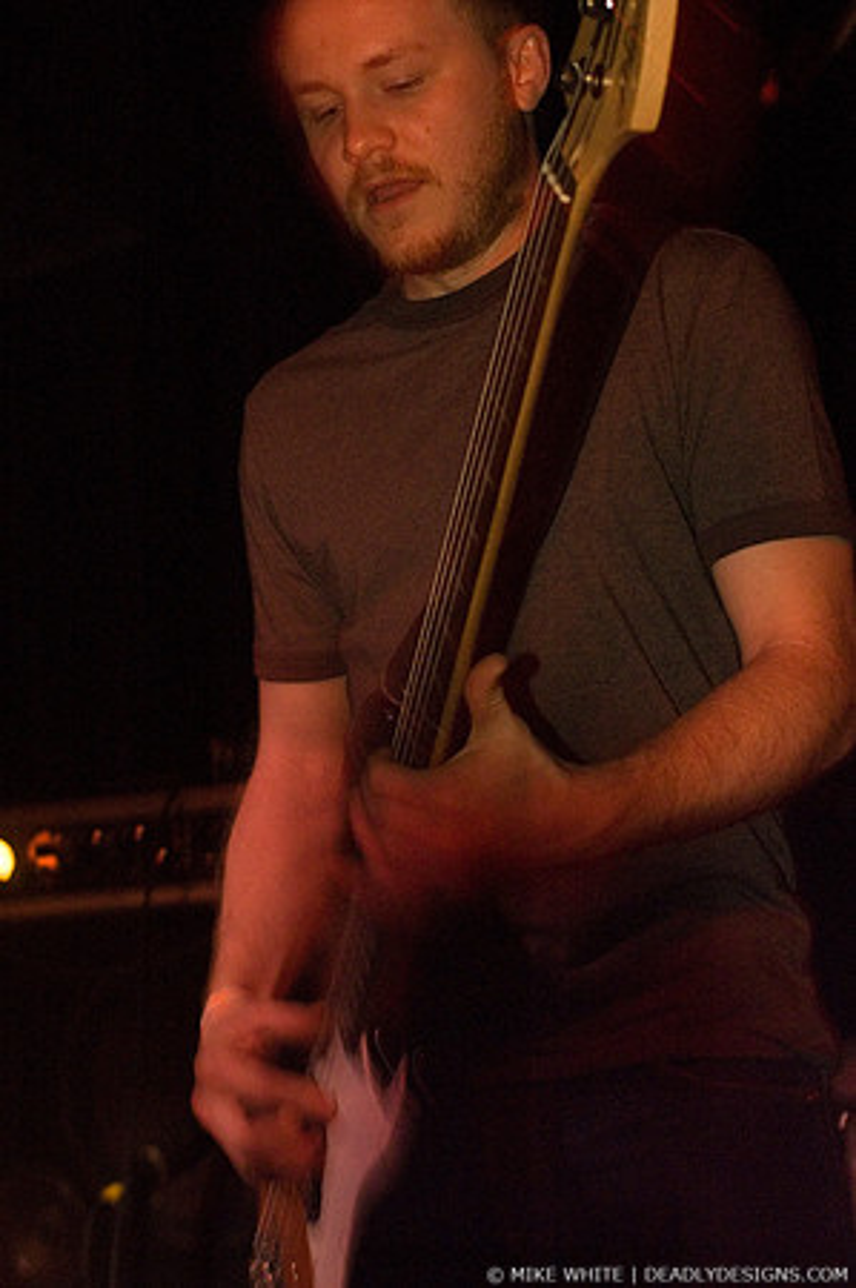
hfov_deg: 17.5
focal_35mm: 78
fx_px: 2788
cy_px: 644
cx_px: 428
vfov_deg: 26.0
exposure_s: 1/13
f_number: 4
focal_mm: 52
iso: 800
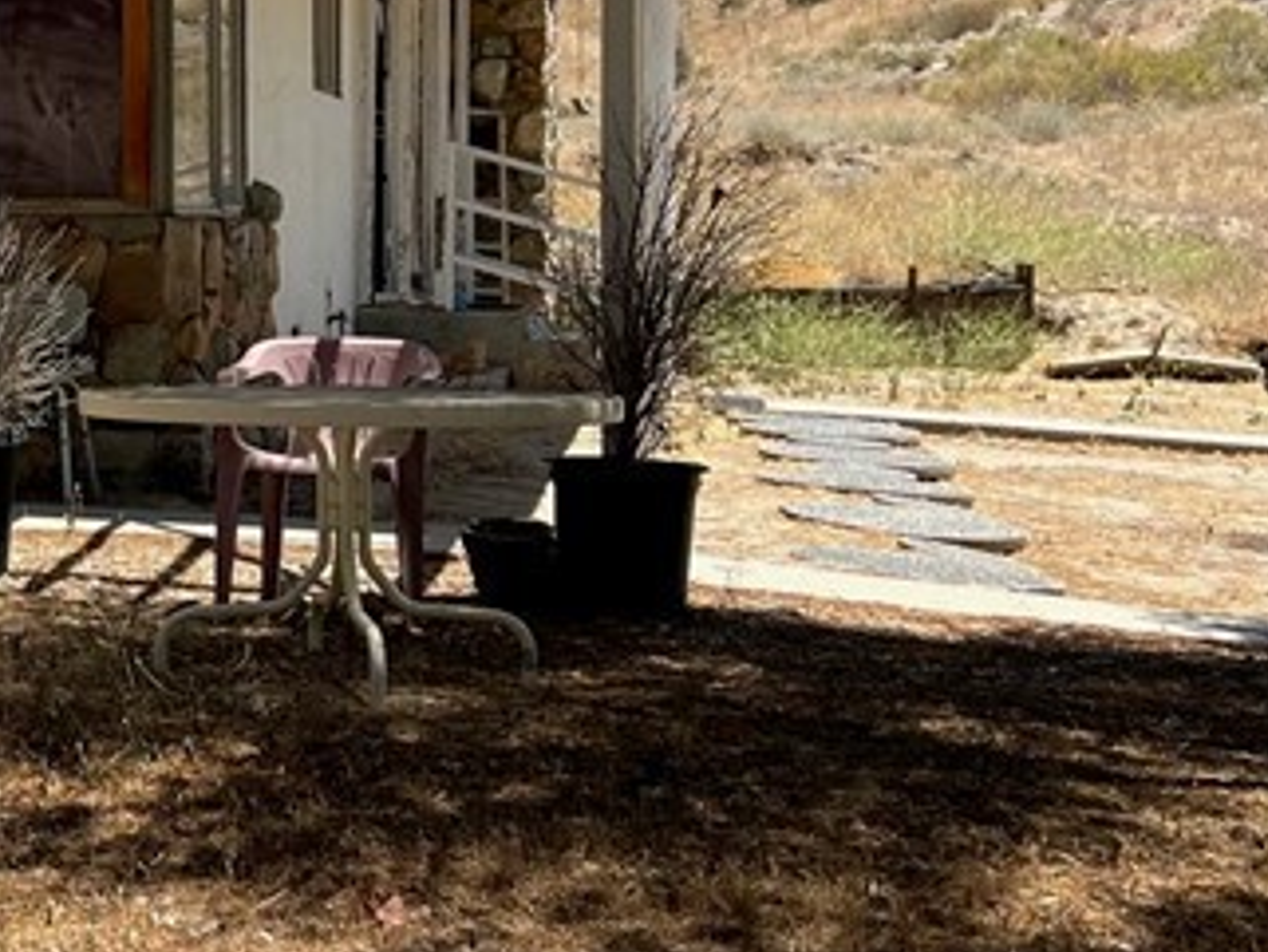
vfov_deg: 17.7
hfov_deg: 21.7
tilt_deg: -1.1
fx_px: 3041
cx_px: -292
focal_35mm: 83
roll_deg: +0.5
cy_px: 229
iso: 50
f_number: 1.5
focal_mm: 5.7
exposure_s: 1/2695
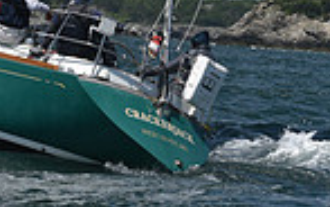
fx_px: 2537
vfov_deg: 4.5
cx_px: -8
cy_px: -418
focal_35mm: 282
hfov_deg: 7.4
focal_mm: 70
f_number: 10
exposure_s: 1/1250
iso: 250
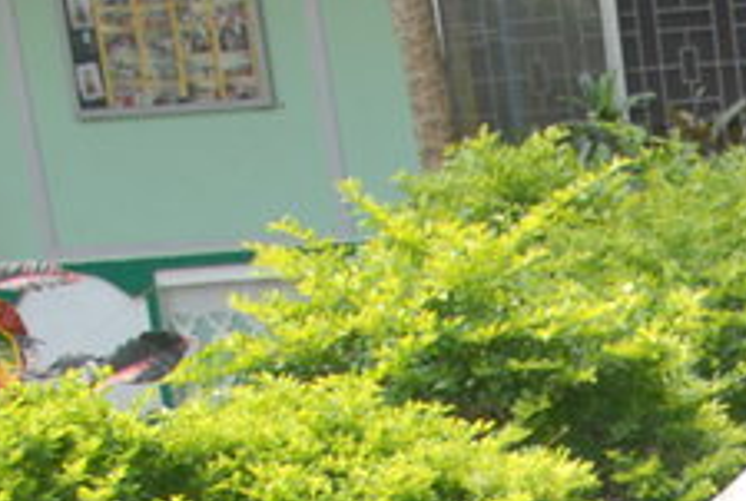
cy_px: 1047
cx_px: 1240
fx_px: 3114
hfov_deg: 12.7
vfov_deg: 8.6
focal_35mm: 150
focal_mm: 22
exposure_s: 1/125
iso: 200
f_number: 5.6
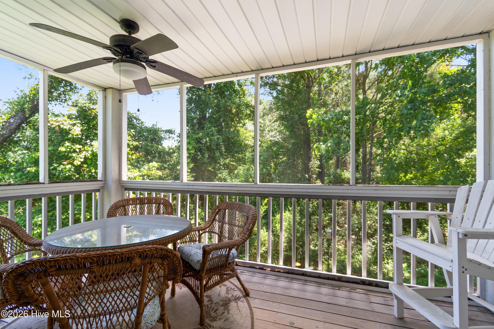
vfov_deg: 77.3
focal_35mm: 15
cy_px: 164
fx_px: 206
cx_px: 247
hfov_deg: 100.4
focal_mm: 10
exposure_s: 1/13
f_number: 4.5
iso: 100
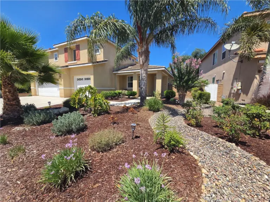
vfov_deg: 89.9
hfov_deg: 106.2
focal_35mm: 13
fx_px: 101
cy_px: 101
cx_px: 135
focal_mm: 2.2
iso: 100
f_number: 2.2
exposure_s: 1/3059
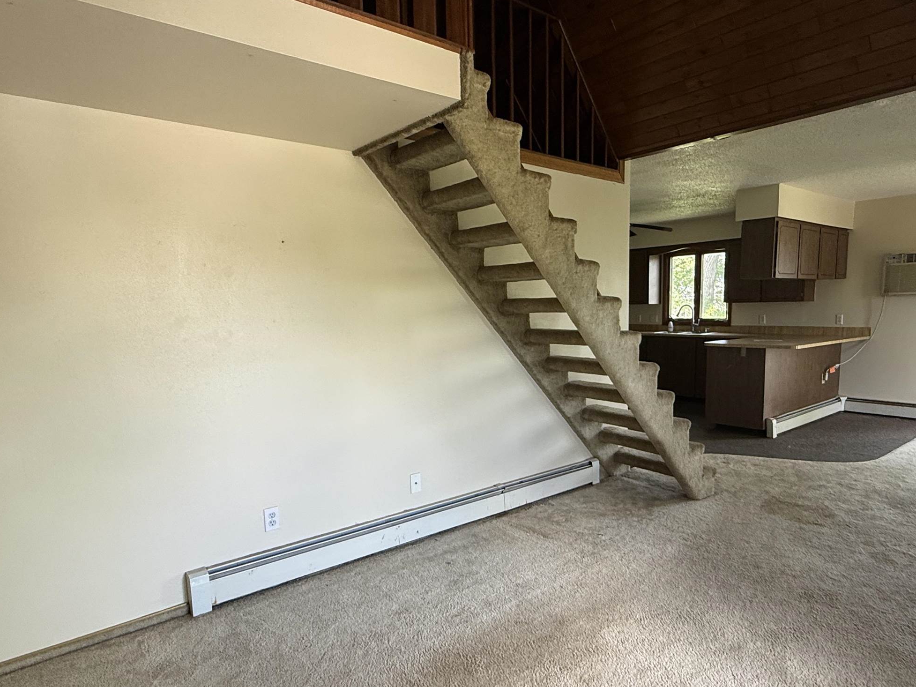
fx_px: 582
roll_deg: +0.7
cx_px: 505
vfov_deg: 60.9
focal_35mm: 22
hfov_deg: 76.2
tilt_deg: -7.2
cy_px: 379
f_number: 2.2
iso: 160
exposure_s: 1/99
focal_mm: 2.22
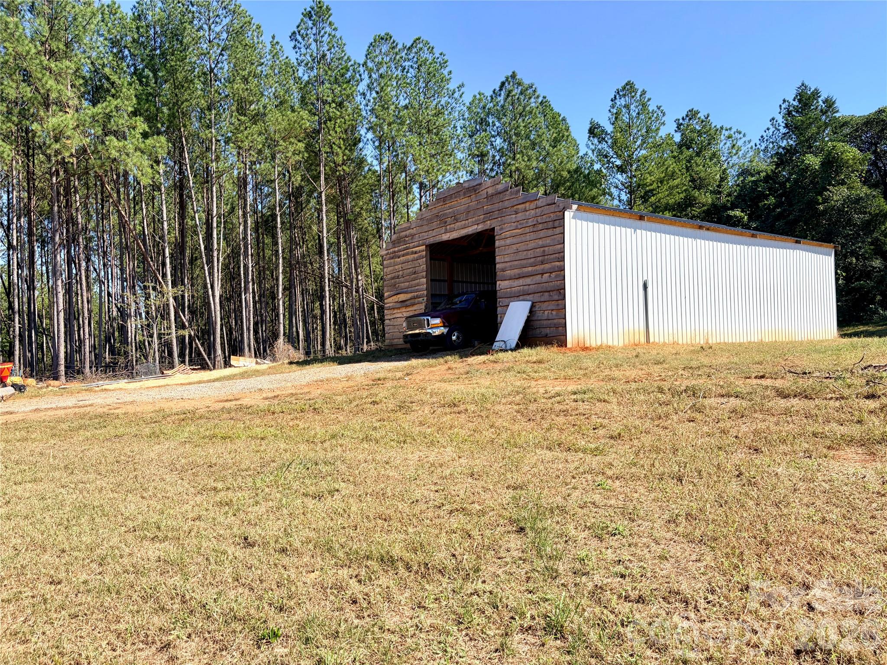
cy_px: 332
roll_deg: +1.5
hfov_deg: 67.3
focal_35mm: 26
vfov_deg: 53.1
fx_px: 666
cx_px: 444
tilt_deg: +1.5
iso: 50
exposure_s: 1/2364
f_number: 1.6
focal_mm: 5.96
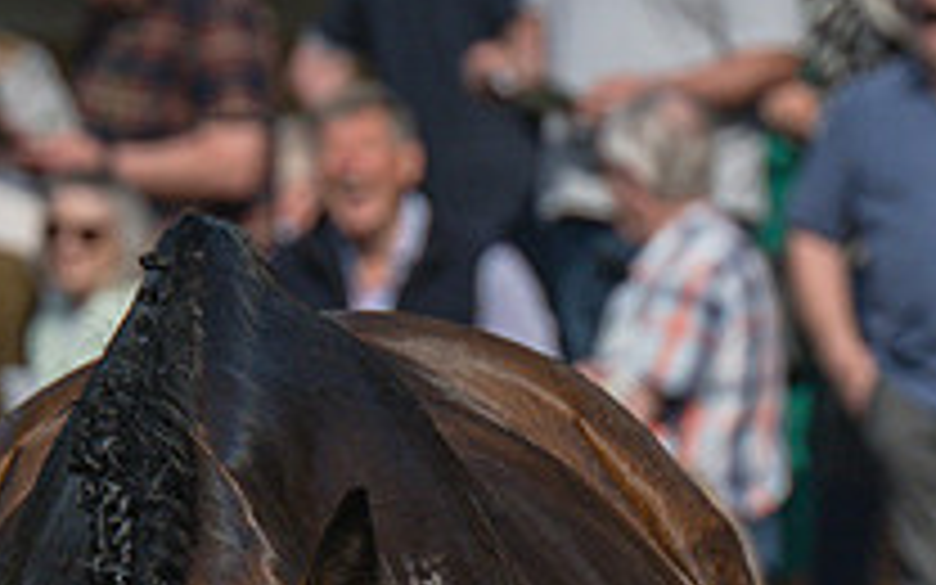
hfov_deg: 3.0
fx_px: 17678
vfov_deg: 1.9
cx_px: 1310
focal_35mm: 693
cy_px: 651
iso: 400
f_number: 5
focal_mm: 125
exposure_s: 1/5000
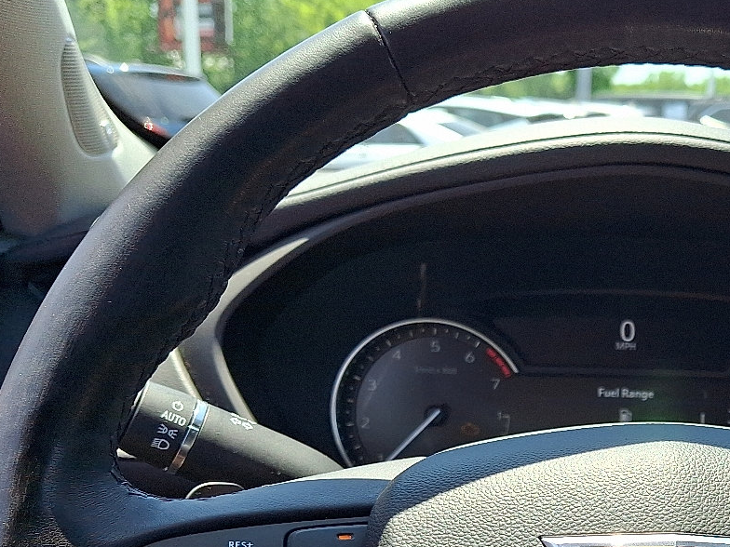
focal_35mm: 51
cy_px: 500
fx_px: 1076
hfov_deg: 35.6
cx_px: 638
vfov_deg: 27.5
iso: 25
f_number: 1.8
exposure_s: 1/345
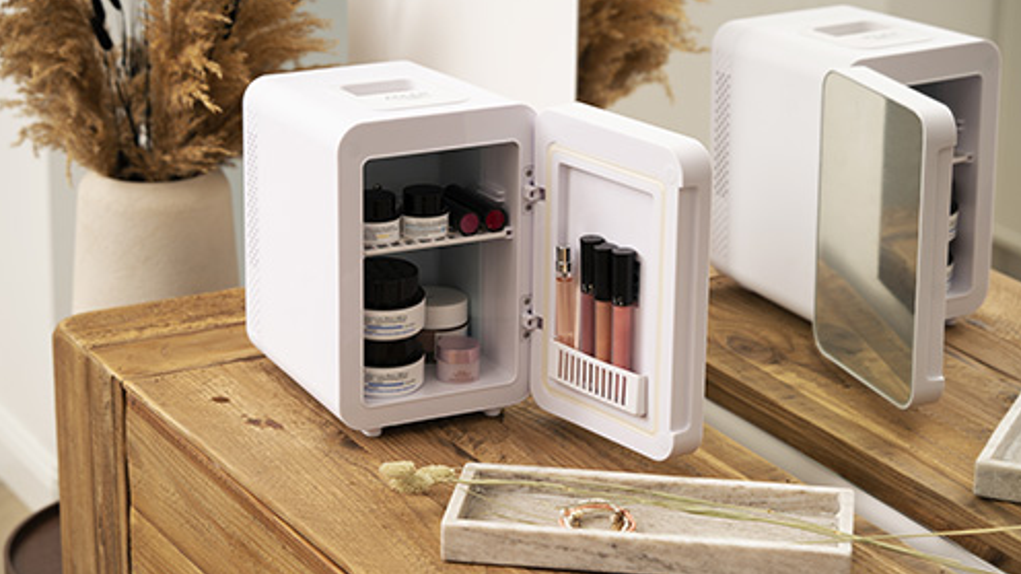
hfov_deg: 22.5
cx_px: 508
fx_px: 2572
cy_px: 246
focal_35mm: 95
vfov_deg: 12.7
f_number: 5
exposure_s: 1/125
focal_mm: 90
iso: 100
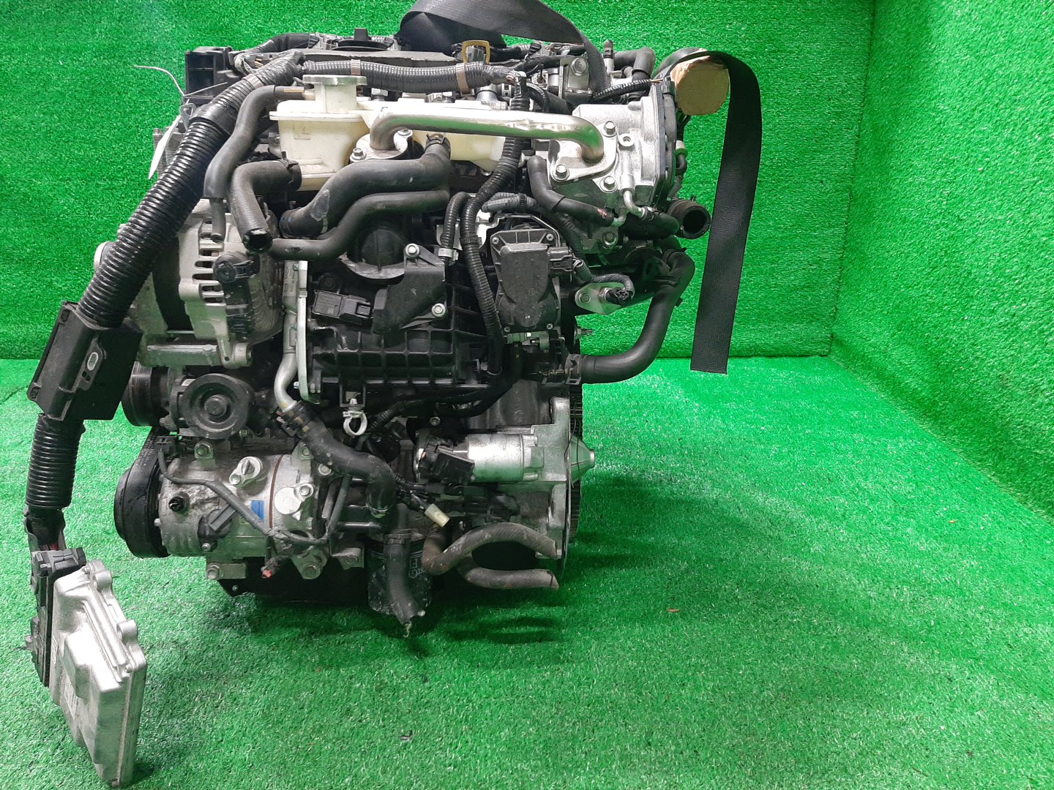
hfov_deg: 67.3
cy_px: 395
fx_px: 792
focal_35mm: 26
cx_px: 527
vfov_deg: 53.1
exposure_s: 1/50
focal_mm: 3.93
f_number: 1.7
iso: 234
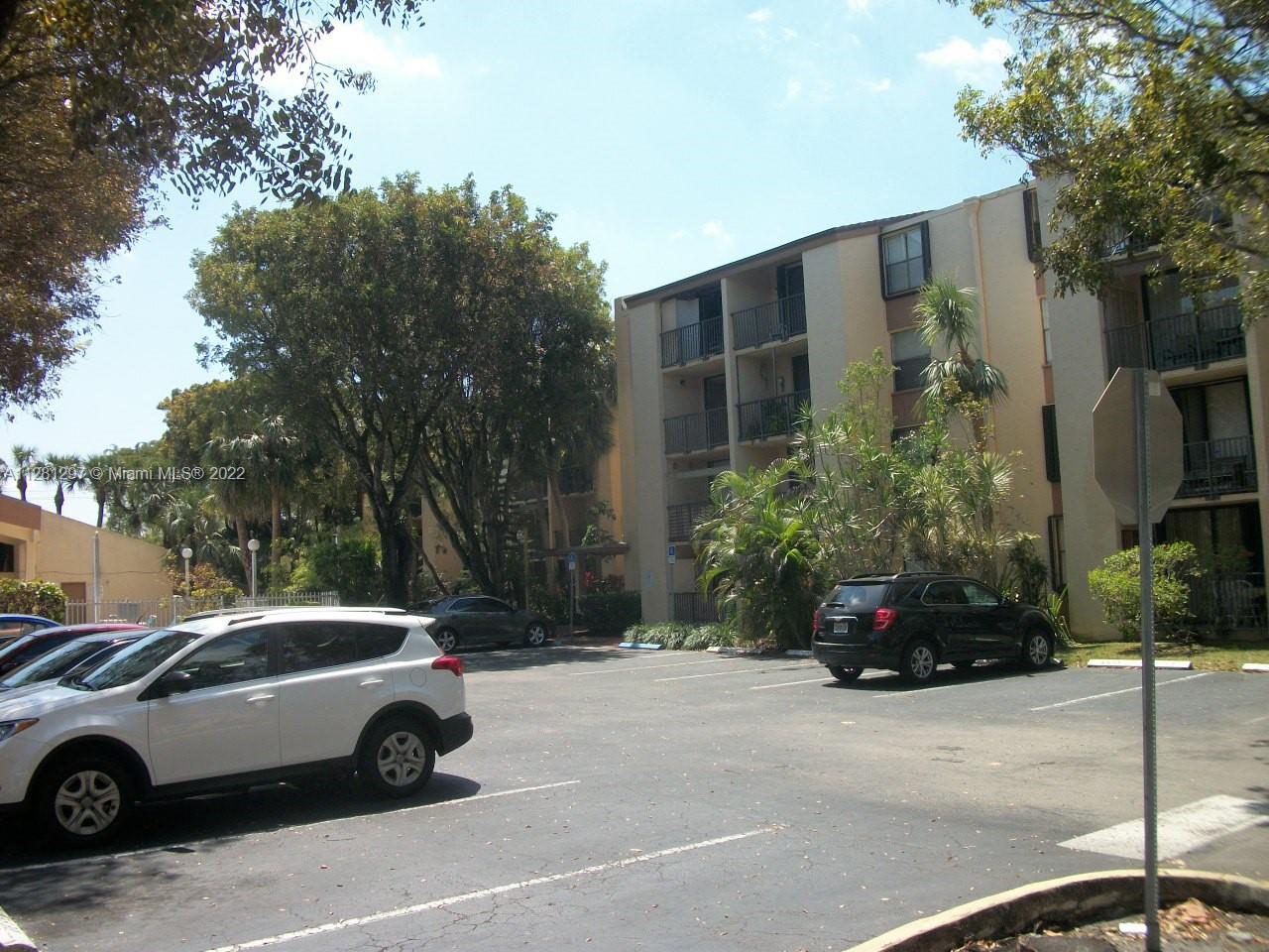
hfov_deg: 56.8
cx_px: 634
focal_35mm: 32
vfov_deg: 44.2
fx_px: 1173
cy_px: 476
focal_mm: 5.7
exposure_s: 1/125
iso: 80
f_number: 8.8
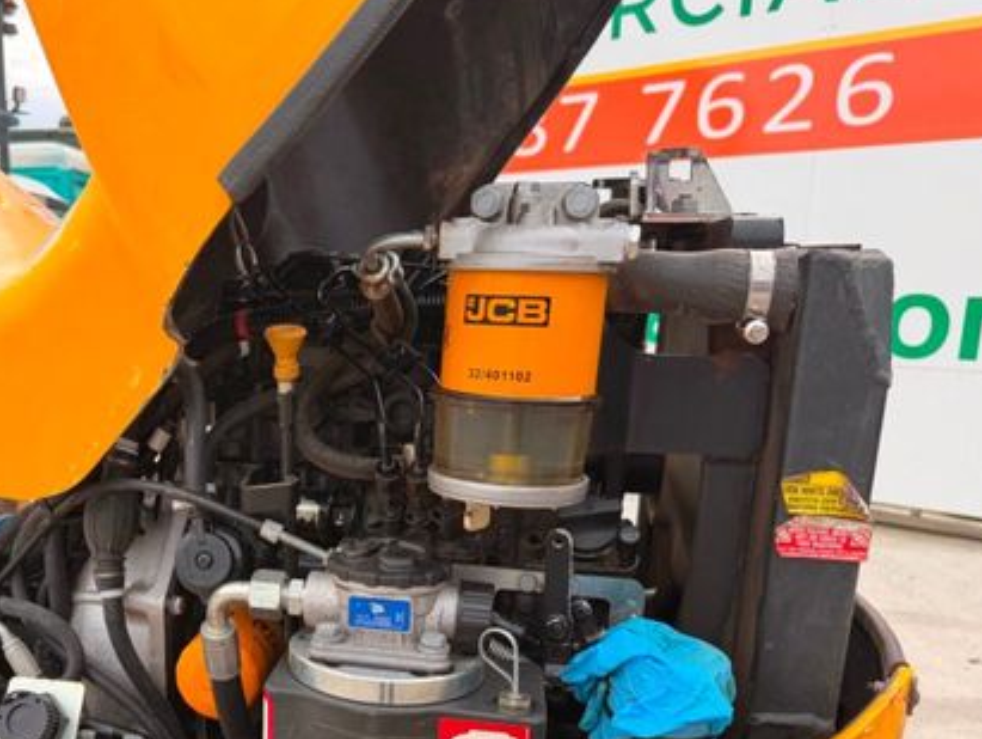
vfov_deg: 40.0
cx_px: 282
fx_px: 994
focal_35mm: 35
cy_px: 521
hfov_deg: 51.0
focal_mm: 6.76
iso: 100
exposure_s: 1/765
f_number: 1.78
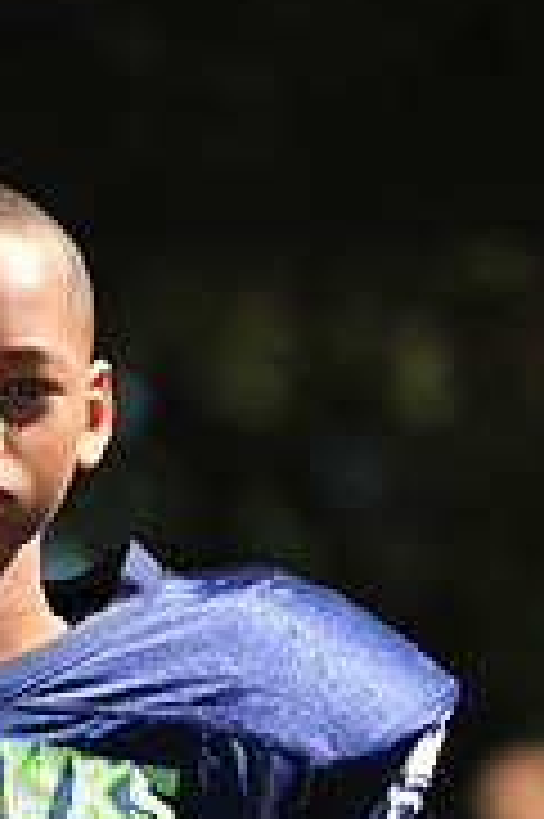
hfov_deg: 2.2
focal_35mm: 637
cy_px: 950
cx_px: -189
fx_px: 14465
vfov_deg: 3.2
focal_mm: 200
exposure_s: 1/3200
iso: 400
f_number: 4.5
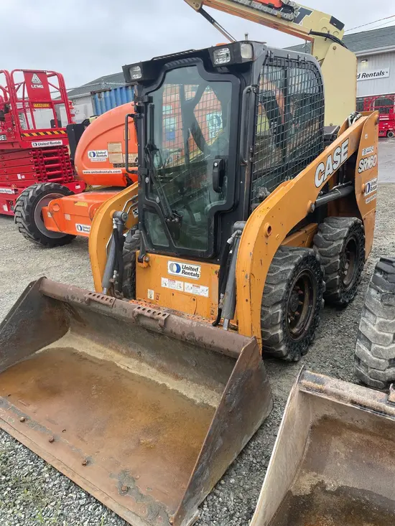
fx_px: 395
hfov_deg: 53.1
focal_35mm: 26
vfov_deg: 67.3
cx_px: 198
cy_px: 263
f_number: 1.6
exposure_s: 1/205
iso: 32
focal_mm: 4.2
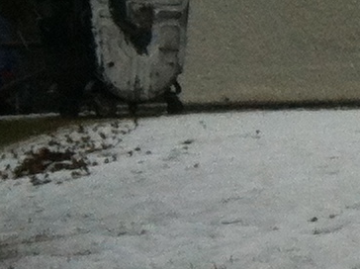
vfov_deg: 5.9
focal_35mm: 249
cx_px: 1009
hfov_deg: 7.2
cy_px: -14
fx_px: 2586
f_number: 2.8
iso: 80
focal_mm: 3.85
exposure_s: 1/702
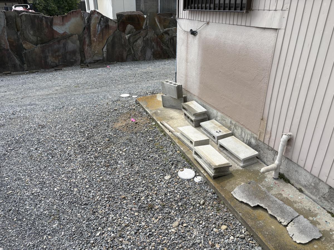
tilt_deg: -25.6
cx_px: 167
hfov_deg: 67.3
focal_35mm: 26
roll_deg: +0.6
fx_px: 251
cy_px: 125
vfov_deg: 53.1
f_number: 1.6
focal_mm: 5.96
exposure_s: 1/2208
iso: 50
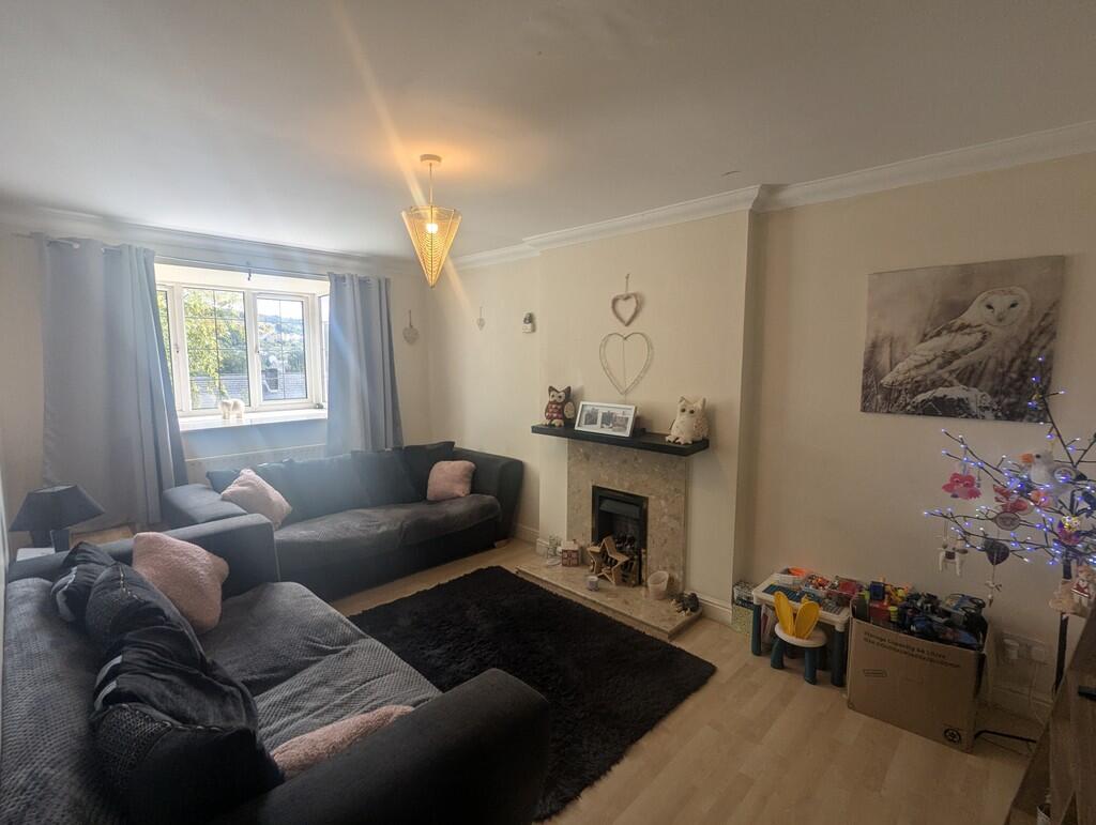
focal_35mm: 16
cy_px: 412
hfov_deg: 94.4
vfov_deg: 78.2
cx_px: 548
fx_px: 507
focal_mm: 2.35
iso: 45
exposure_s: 1/100
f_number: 2.2
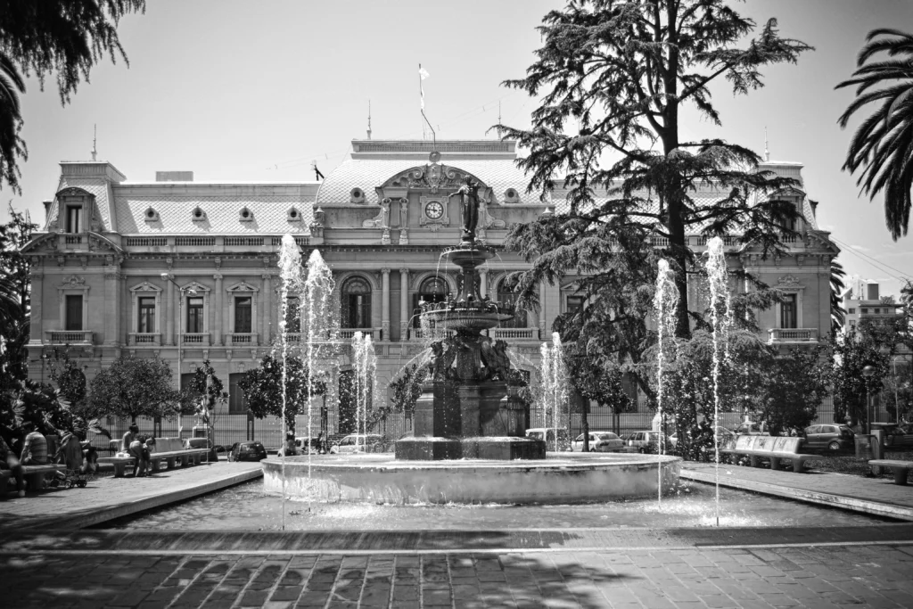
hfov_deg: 57.2
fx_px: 837
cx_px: 456
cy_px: 304
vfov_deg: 40.0
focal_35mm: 33
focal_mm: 22
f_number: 4
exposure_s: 1/1000
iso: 110
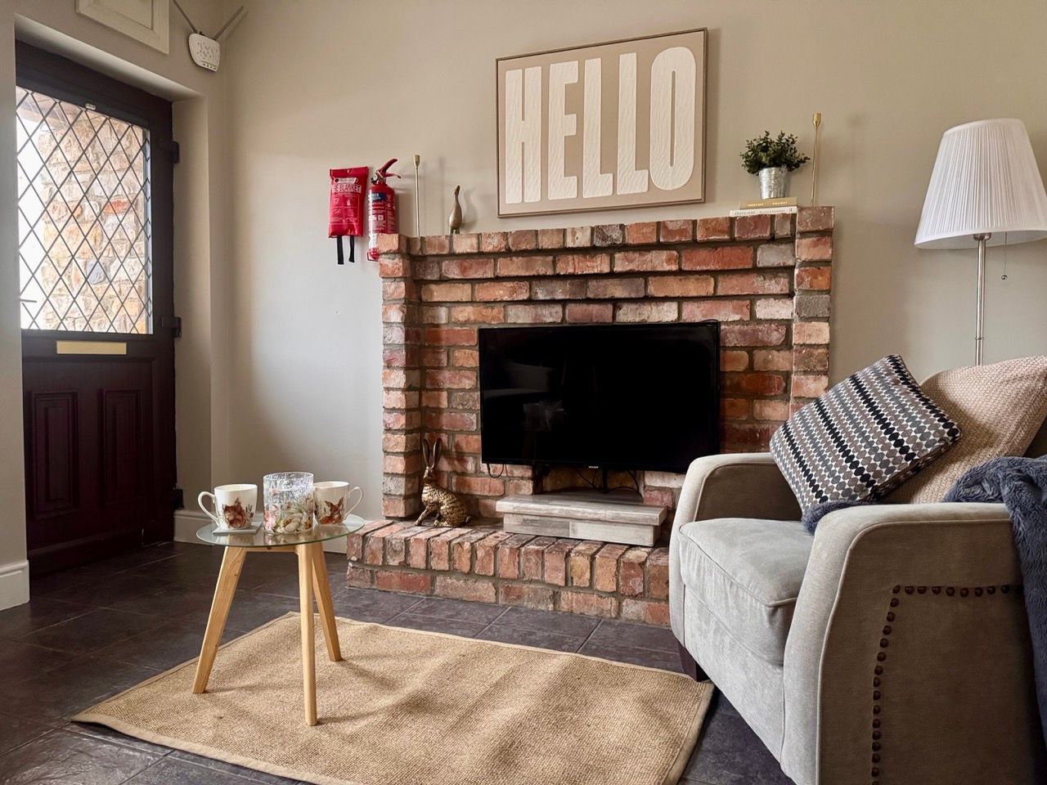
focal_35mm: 24
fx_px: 726
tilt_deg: -2.0
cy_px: 392
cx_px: 524
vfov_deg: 56.8
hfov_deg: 71.6
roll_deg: -0.1
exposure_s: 1/43
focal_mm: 6.76
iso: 800
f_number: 1.78
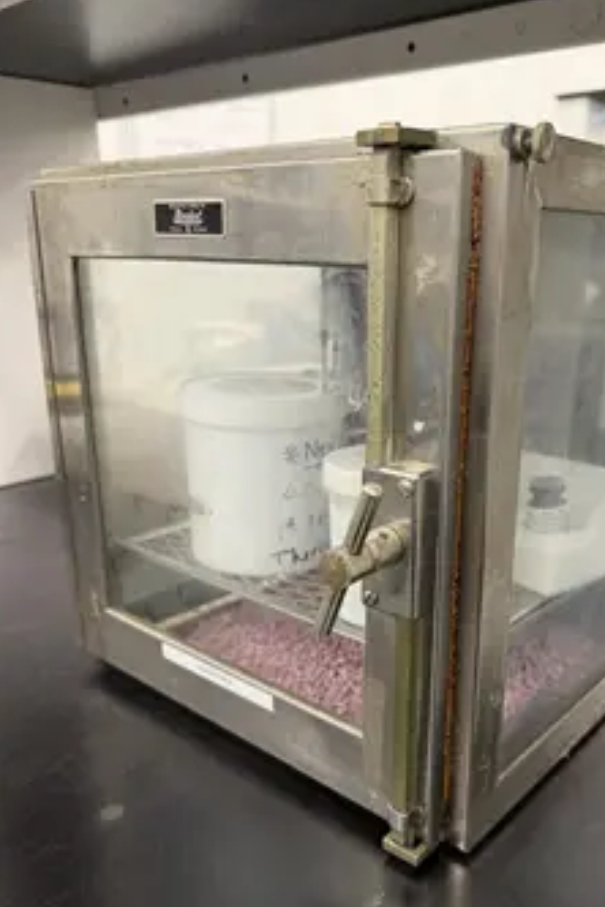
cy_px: 515
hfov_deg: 43.3
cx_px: 379
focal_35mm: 30
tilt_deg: -18.9
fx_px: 756
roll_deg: -0.3
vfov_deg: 61.7
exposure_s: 1/60
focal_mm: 6.76
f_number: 1.78
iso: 250
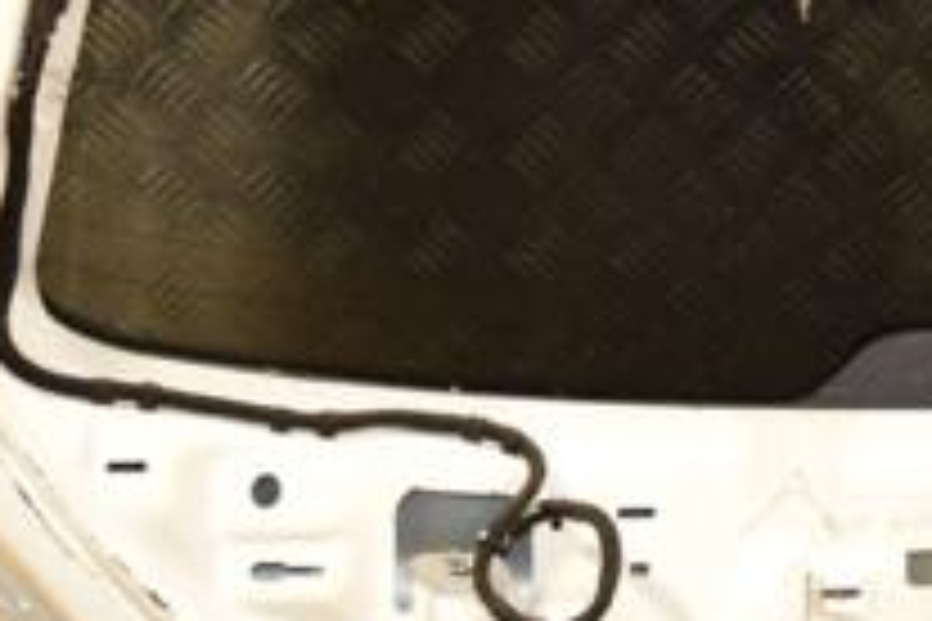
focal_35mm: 108
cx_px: 937
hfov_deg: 18.4
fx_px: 2807
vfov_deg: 12.6
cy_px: 99
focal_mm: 25
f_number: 5
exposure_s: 1/125
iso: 800
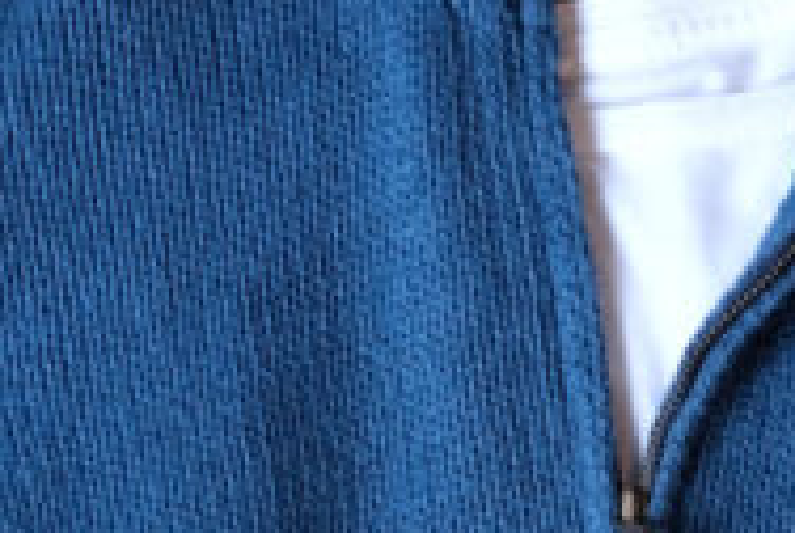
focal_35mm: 216
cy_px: 300
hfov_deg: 9.5
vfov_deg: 6.4
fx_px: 4777
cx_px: 677
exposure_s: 1/80
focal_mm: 35
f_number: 2.5
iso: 160
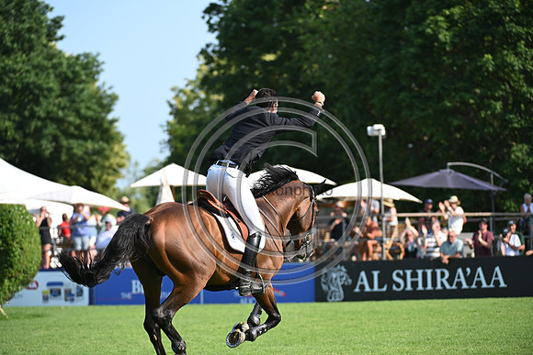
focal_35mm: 200
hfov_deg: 10.3
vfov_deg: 6.9
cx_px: 266
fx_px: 2962
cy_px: 178
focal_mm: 200
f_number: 4.5
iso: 360
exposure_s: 1/1250
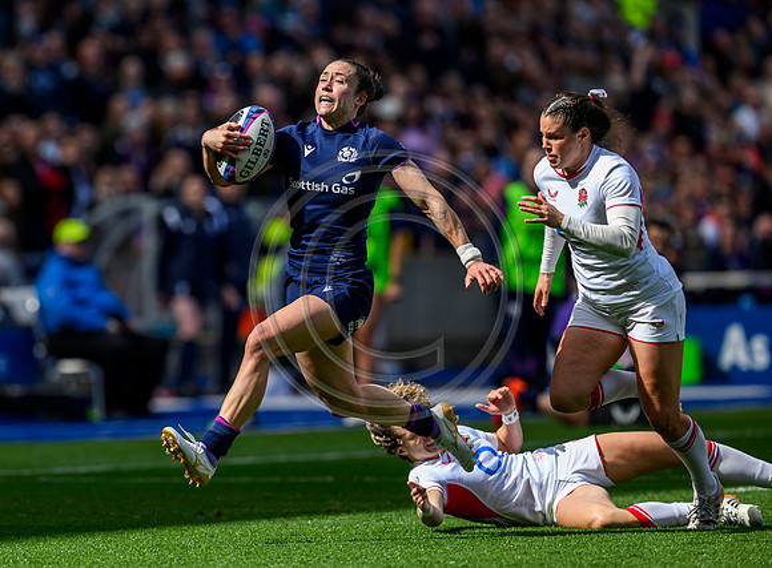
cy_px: 243
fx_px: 10850
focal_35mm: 490
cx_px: 284
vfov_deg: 3.0
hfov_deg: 4.1
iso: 500
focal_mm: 400
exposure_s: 1/3200
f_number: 4
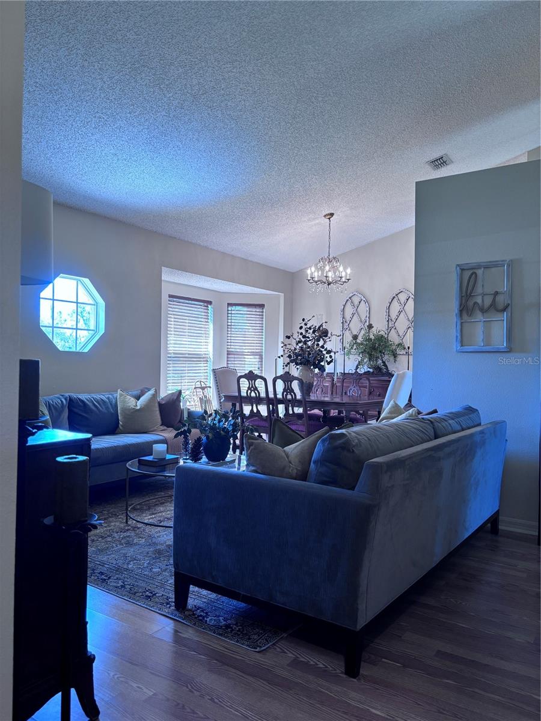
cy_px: 360
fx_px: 542
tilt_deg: -0.2
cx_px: 270
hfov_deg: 53.1
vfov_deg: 67.3
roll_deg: -1.9
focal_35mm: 26
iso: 125
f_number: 1.6
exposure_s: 1/120
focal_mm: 5.96
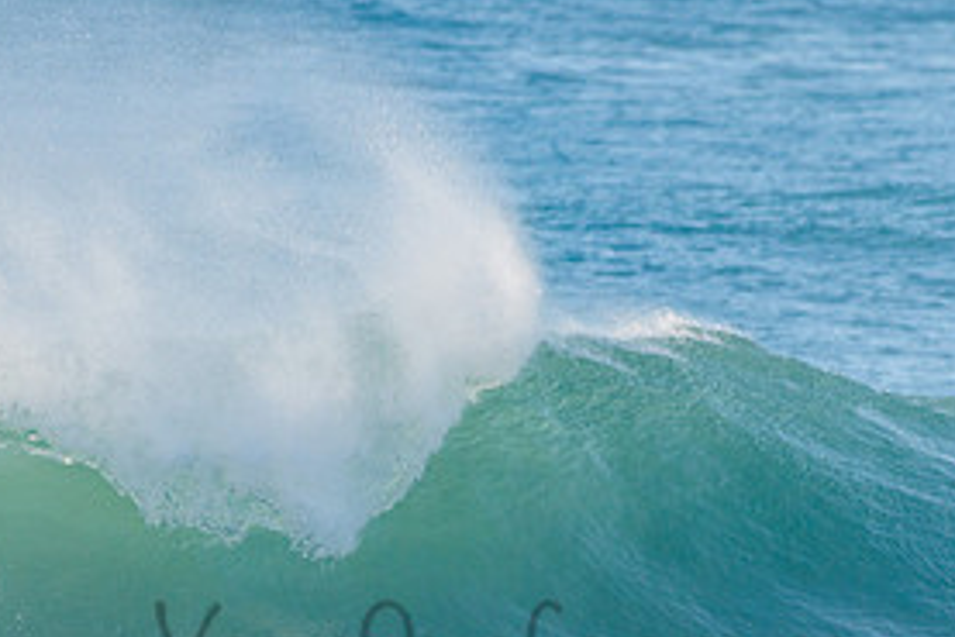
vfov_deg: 1.3
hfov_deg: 2.0
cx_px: 510
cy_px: 625
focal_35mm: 1047
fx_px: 27788
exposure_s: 1/1600
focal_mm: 500
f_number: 5.6
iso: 280
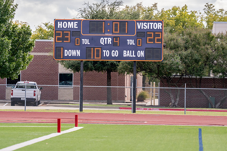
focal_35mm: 311
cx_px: 124
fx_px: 1963
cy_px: 36
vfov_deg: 4.4
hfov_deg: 6.6
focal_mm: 163
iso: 320
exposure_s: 1/3200
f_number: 2.8
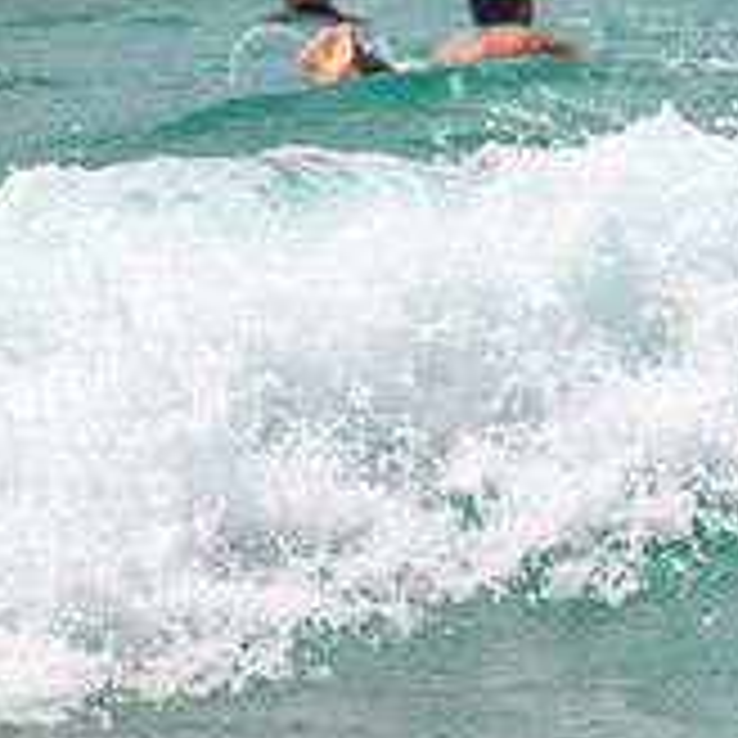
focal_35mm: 1650
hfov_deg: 1.1
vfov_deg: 1.1
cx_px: 1210
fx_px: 39799
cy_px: 430
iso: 560
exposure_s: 1/2000
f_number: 11
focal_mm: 550
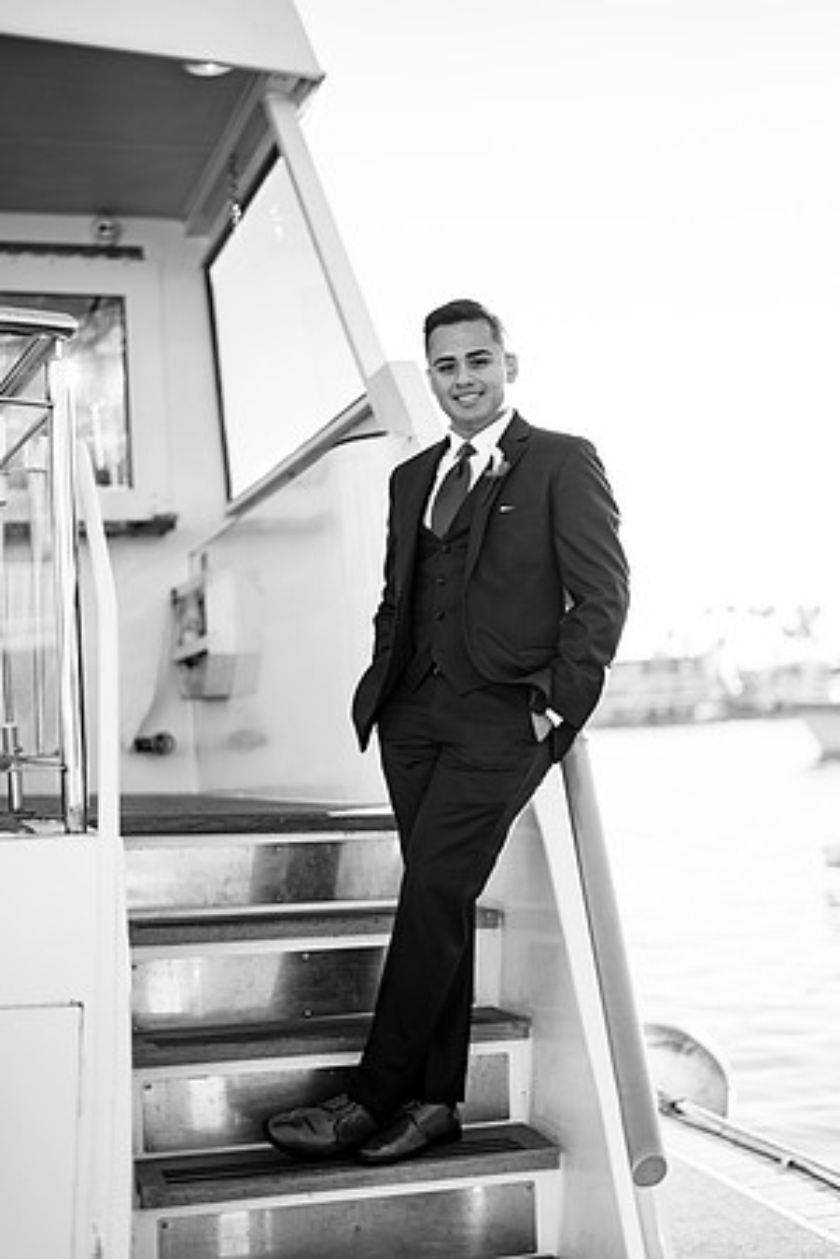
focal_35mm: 50
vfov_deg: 39.6
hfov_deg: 27.0
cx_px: 420
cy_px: 630
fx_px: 1750
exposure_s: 1/2000
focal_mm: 50
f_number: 1.4
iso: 160
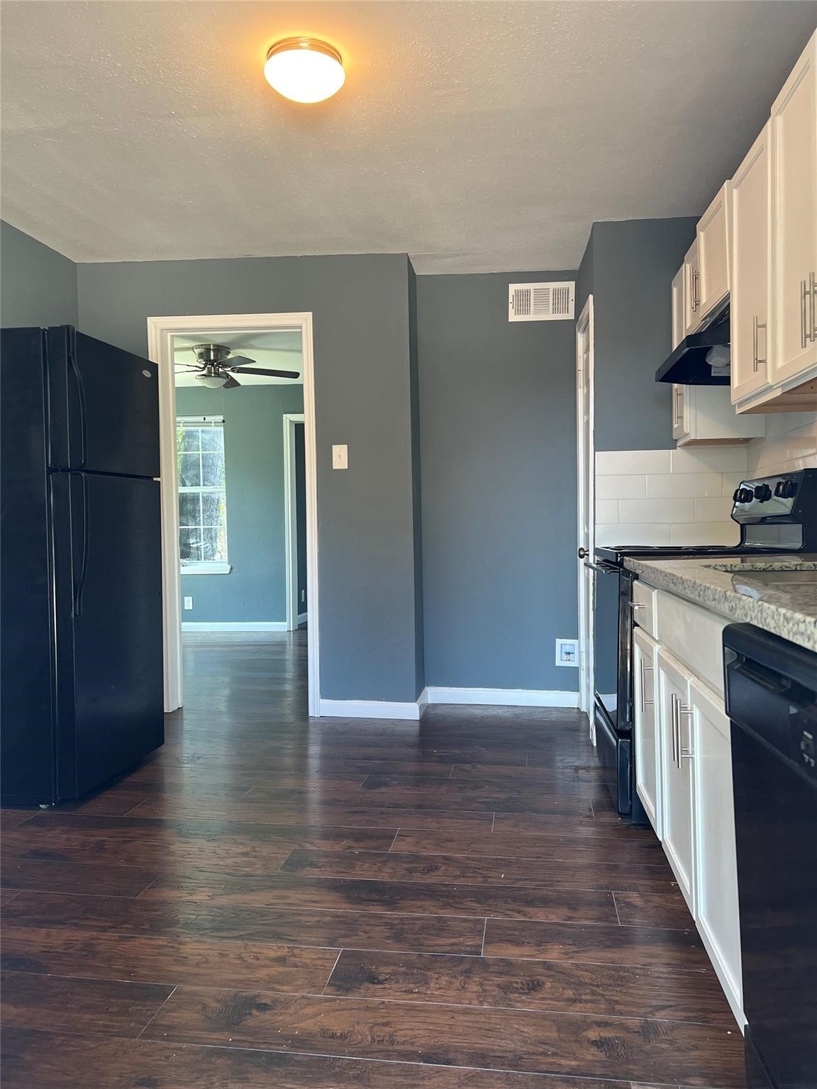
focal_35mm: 26
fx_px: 818
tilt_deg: -2.1
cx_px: 408
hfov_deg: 53.1
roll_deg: +0.9
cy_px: 544
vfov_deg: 67.3
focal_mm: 5.7
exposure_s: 1/120
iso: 125
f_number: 1.5
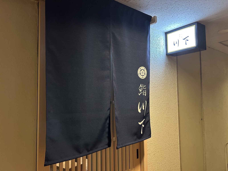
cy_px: 86
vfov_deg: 53.1
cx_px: 114
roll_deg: +1.1
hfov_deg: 67.3
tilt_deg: +2.6
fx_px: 171
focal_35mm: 26
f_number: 1.5
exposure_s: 1/40
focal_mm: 5.7
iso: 500
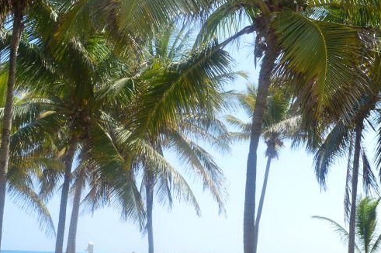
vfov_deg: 29.9
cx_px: 200
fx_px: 465
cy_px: 190
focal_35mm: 44
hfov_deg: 44.5
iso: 100
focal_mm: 18
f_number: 8
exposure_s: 1/250
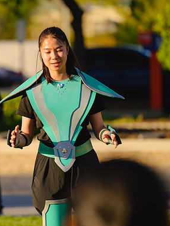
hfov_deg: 6.4
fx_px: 1518
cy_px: 113
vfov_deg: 8.5
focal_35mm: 232
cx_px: 21
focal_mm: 160
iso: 800
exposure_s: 1/10000
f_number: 2.8
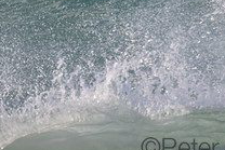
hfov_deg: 0.9
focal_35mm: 2233
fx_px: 13965
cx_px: 225
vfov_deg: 0.6
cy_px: -32
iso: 800
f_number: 11
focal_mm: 800
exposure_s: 1/2000
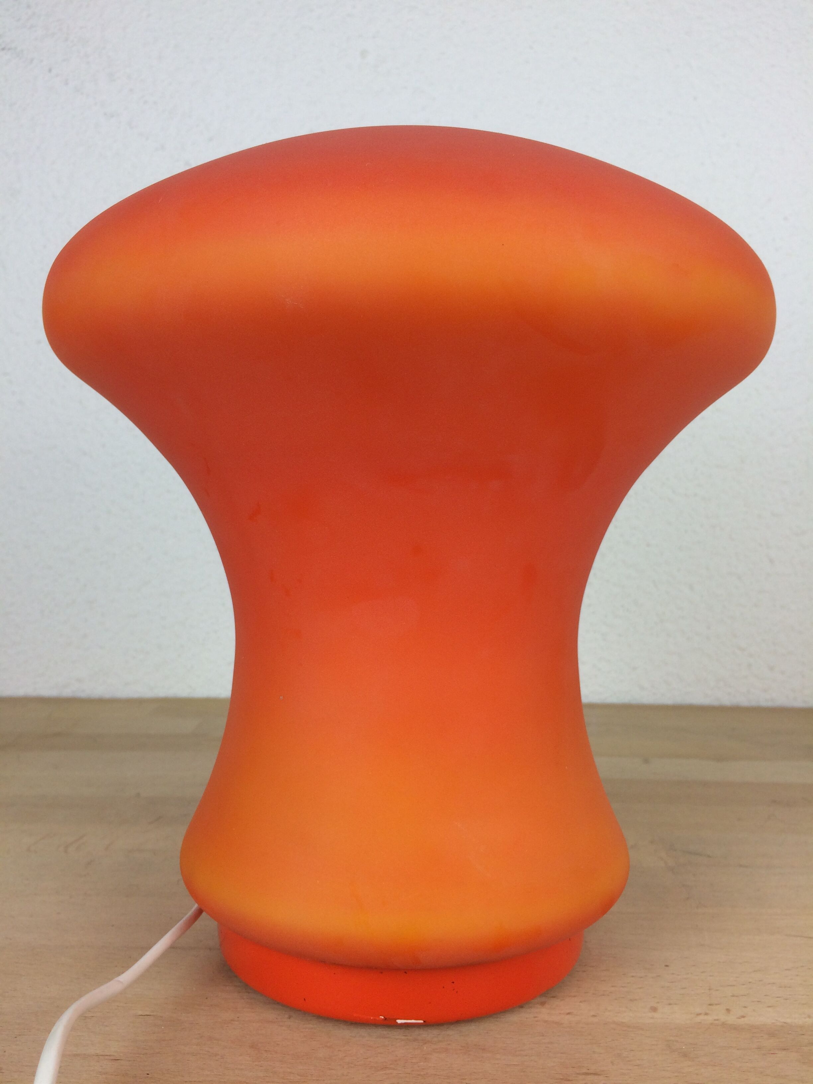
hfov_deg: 48.2
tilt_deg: -2.5
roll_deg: +1.0
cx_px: 406
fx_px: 908
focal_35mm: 29
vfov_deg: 61.7
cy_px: 542
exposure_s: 1/100
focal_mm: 4.15
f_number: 2.2
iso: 50
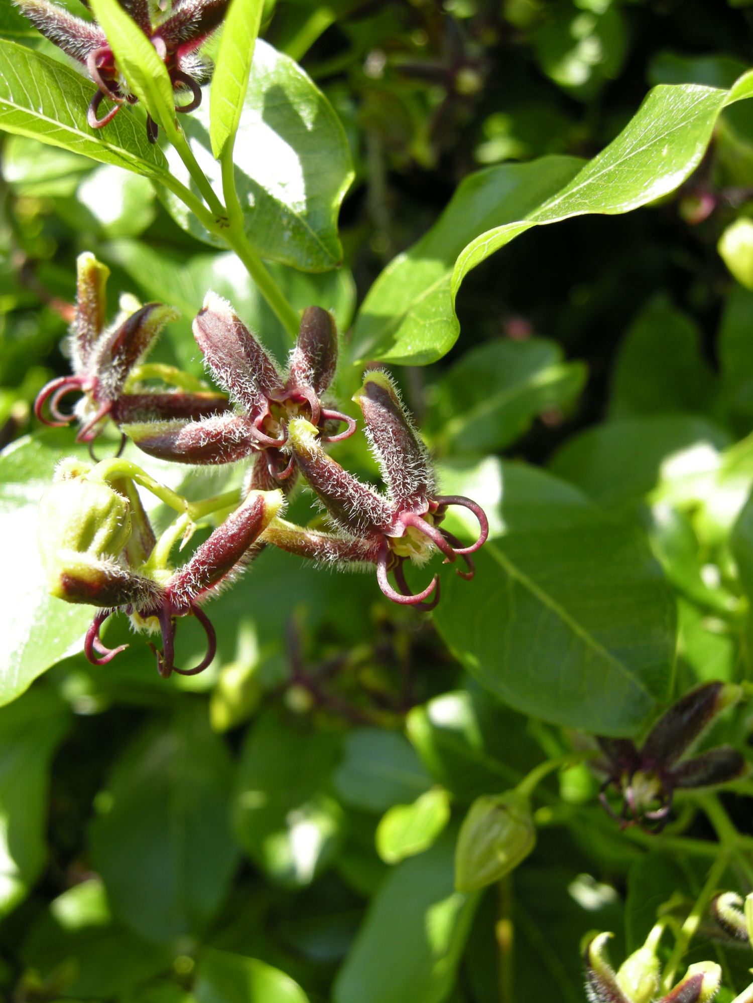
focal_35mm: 35
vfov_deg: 52.6
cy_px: 502
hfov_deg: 40.7
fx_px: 1015
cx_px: 376
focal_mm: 7.5
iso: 64
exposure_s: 1/146
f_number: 3.8
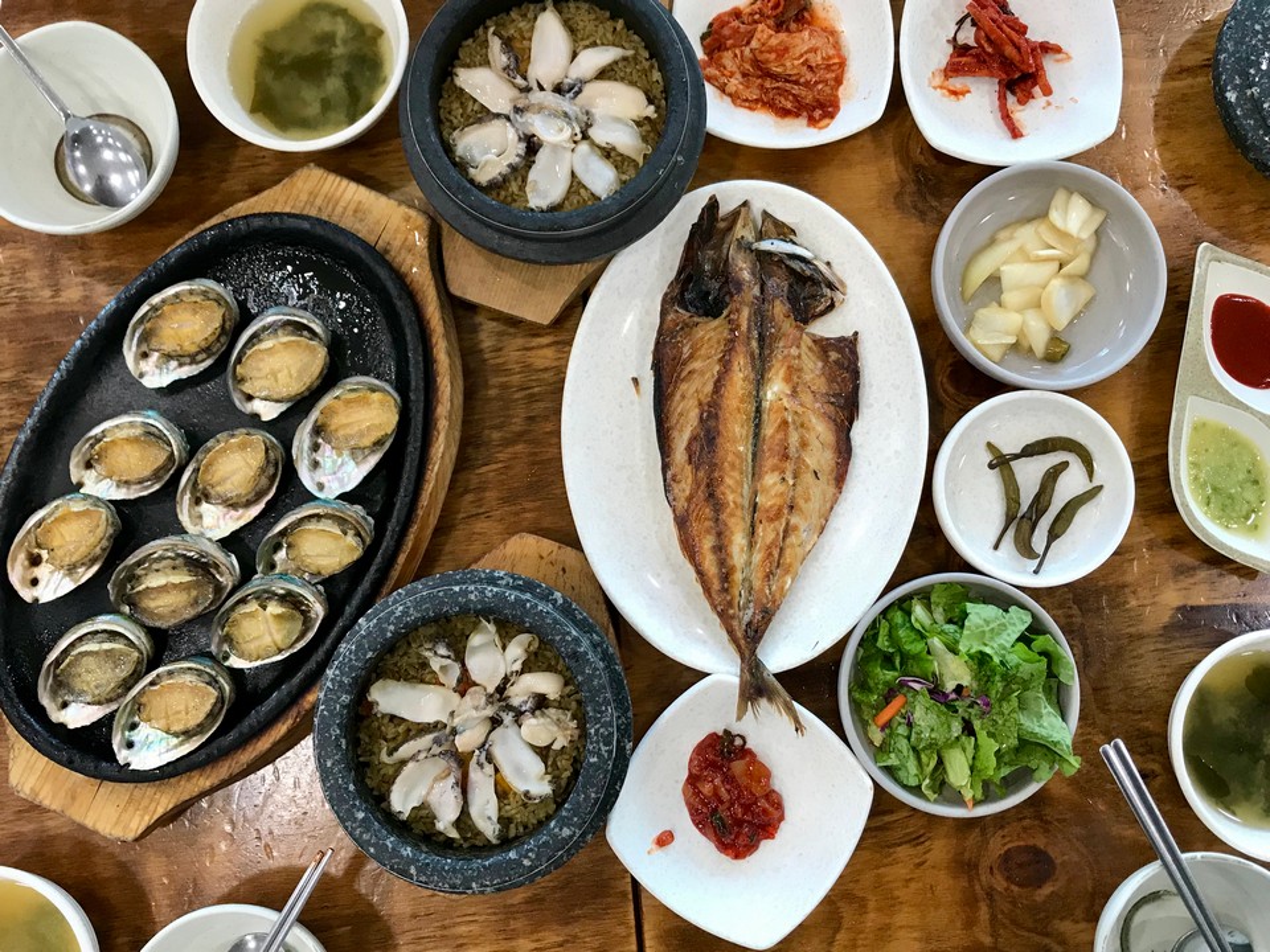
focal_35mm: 28
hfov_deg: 63.4
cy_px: 476
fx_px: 1027
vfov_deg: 49.7
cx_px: 635
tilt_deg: -86.0
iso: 25
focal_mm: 3.99
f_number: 1.8
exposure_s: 1/30
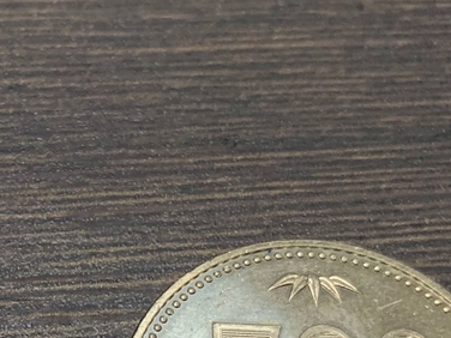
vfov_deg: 17.0
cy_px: 403
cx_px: -18
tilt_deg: -64.8
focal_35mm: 83
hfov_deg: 22.5
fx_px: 1081
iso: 320
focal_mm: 4.25
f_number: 1.8
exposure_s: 1/50
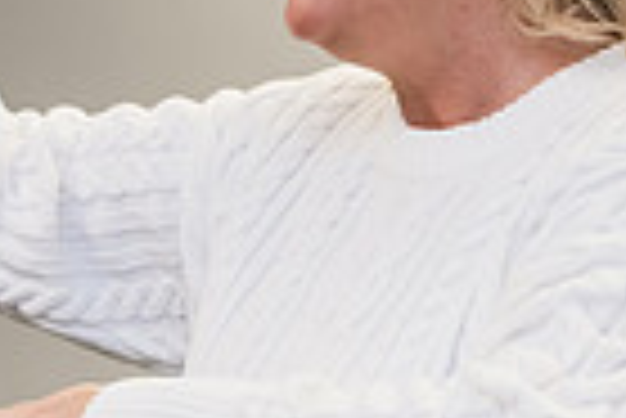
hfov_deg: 5.0
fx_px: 7119
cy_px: 151
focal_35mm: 409
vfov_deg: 3.4
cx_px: 455
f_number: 3.2
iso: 1250
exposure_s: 1/200
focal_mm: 98
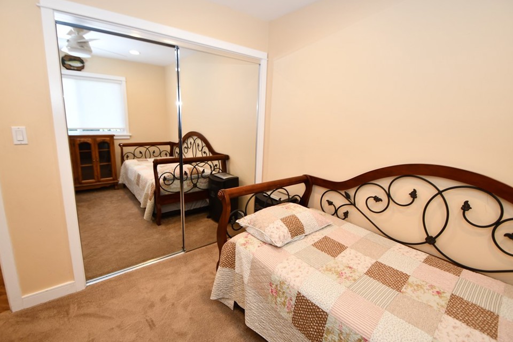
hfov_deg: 96.7
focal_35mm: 16
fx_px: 228
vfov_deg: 73.7
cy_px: 174
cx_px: 256
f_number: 4
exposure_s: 1/60
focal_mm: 10
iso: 450
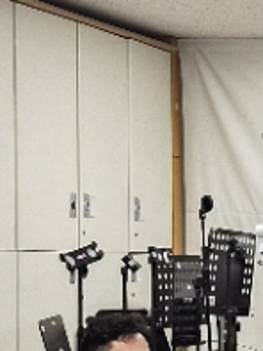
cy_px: 401
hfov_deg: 9.5
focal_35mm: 149
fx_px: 1513
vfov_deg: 13.0
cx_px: 464
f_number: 1.8
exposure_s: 1/120
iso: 250
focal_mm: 5.4
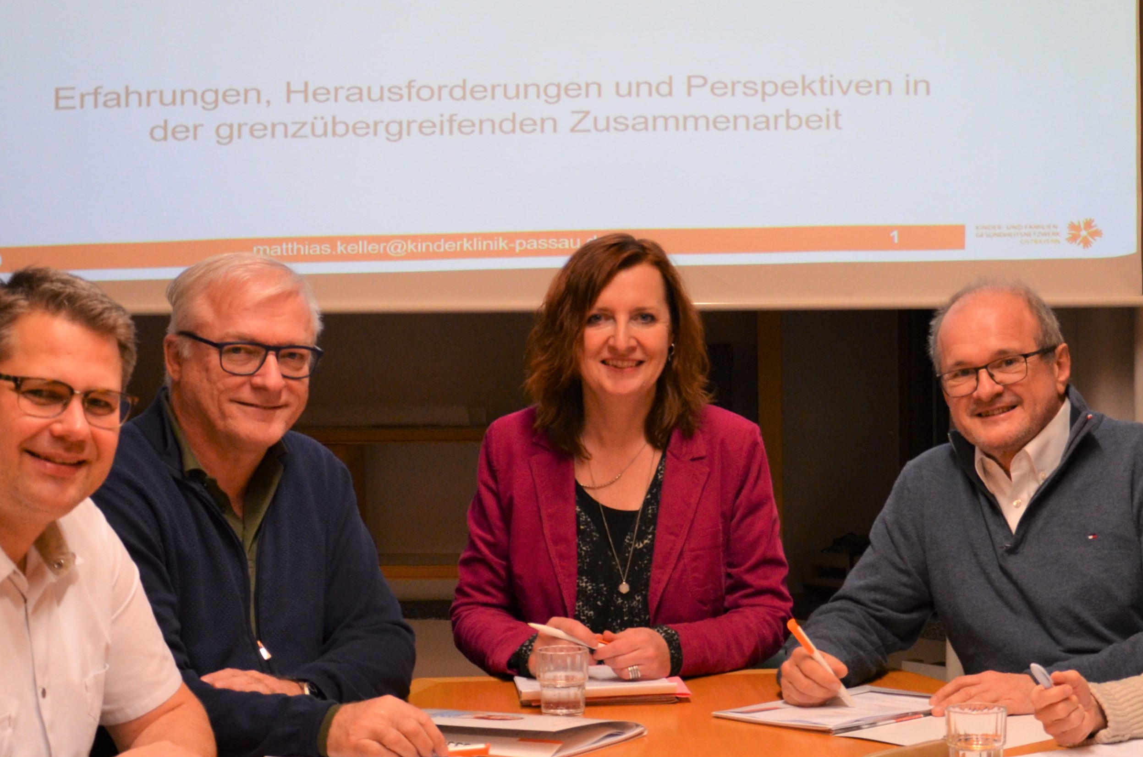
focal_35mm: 74
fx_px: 2345
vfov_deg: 18.3
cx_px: 794
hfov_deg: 27.2
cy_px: 329
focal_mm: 28
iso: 800
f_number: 4
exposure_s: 1/50
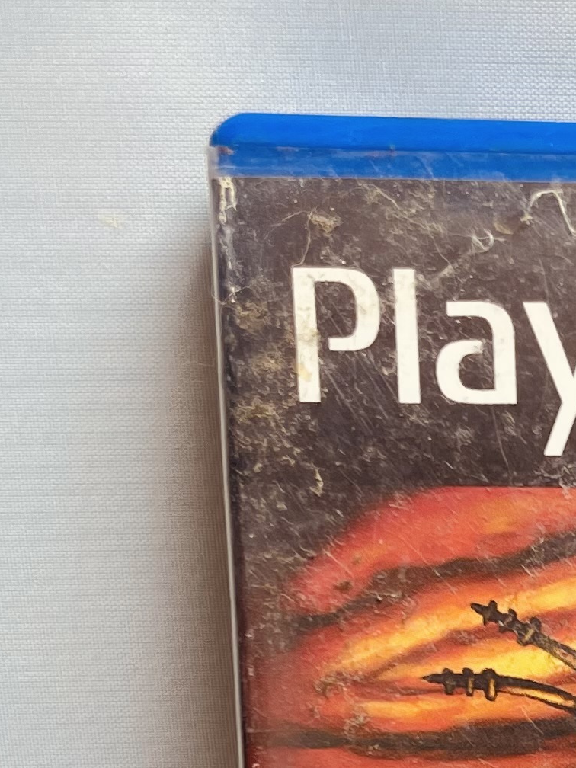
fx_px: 2307
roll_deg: -1.3
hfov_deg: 12.9
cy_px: 1144
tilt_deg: -24.8
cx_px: 1050
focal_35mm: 104
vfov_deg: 17.1
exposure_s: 1/545
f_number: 1.6
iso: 32
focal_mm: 4.2
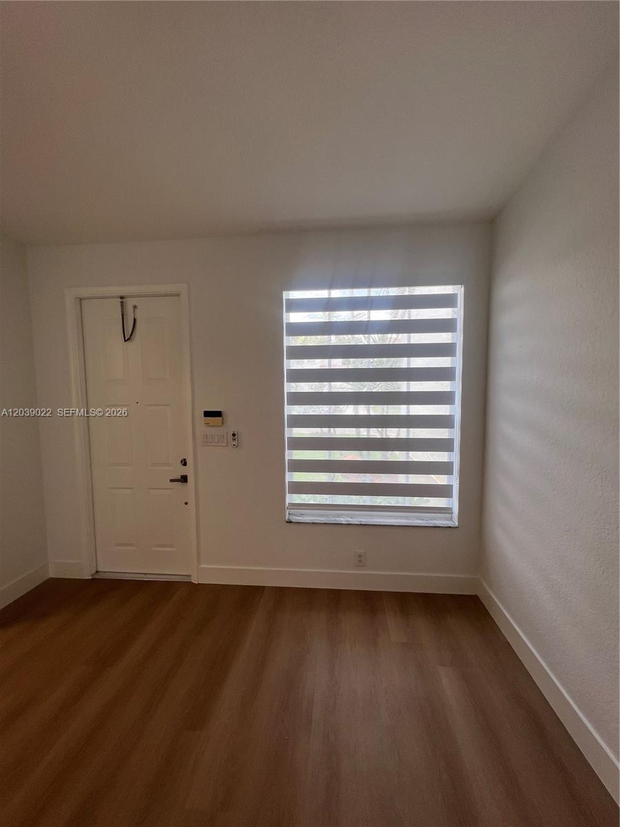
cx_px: 310
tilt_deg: -2.6
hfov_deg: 89.9
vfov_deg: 106.2
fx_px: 310
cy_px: 414
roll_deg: +0.9
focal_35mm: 13
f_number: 1.8
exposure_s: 1/121
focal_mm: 1.57
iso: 32
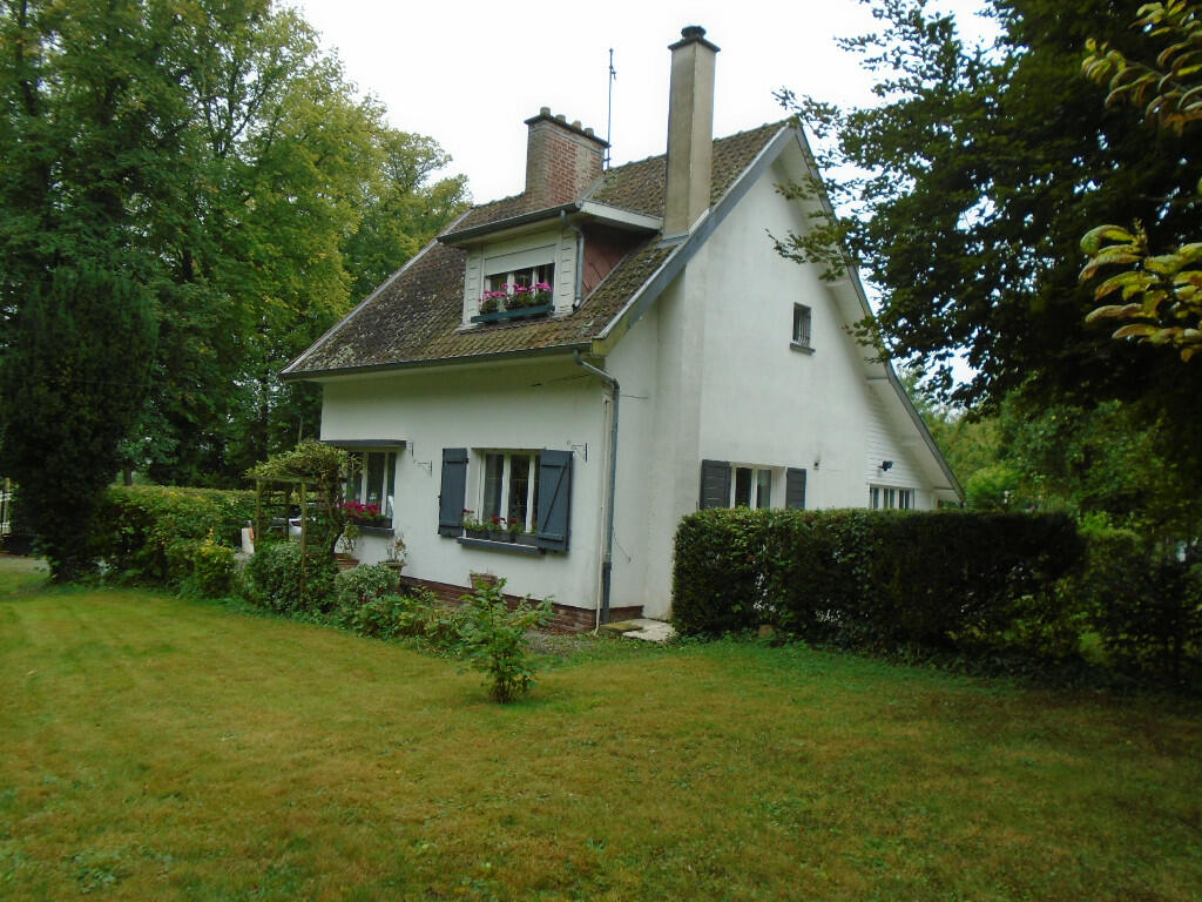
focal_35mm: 26
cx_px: 601
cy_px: 451
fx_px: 903
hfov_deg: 67.3
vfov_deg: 53.1
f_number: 3.2
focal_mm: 4.6
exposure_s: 1/320
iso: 100
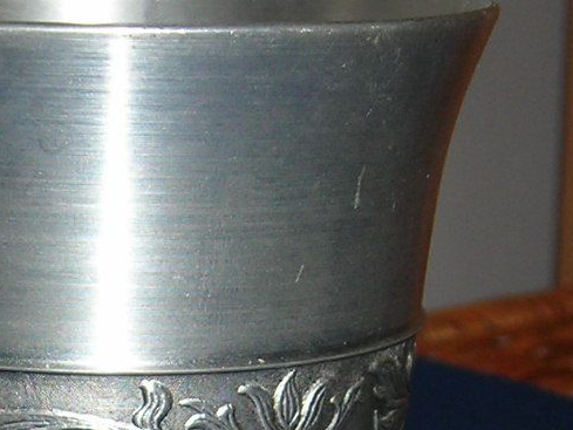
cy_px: 600
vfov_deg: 9.1
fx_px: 2633
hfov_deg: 12.3
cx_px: 42
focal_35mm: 159
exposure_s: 1/60.1
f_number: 3.2
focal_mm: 6.3
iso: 50
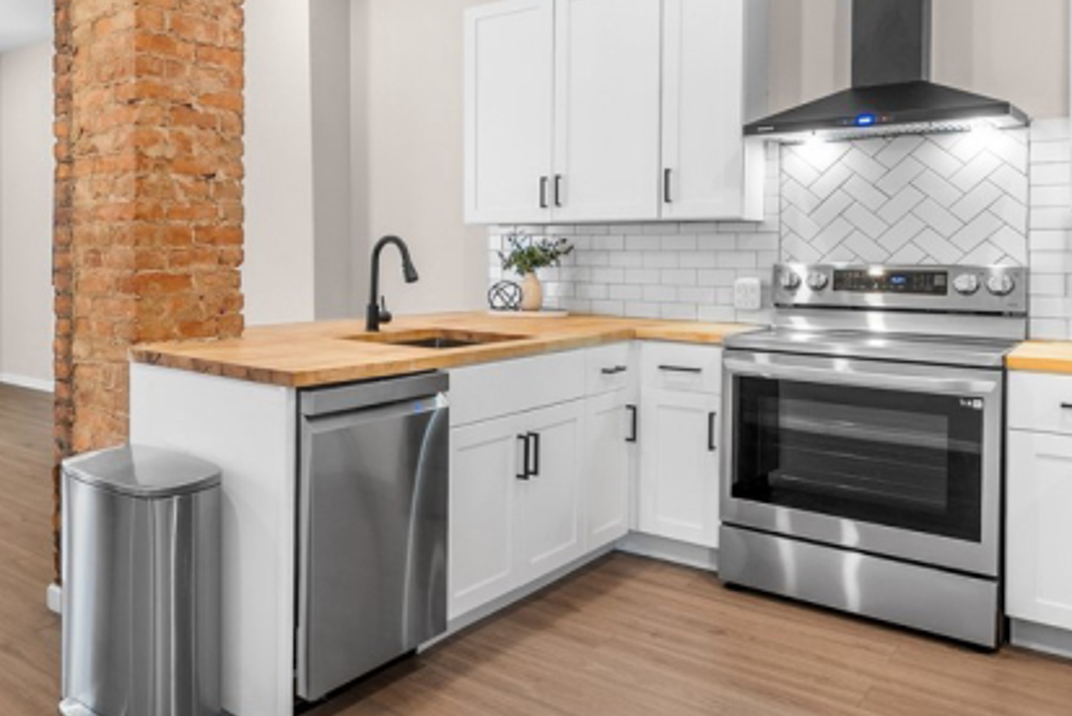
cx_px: 212
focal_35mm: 29
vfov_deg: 44.5
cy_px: 254
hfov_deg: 58.6
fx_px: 864
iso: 400
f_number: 11
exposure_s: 1
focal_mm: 16
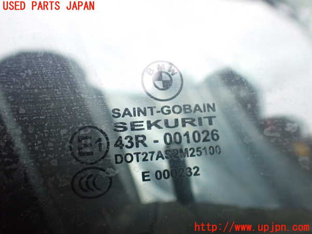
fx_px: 270
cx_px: 156
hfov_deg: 60.0
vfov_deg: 46.8
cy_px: 117
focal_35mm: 30
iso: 400
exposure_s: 1/125
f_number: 2.3
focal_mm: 5.4
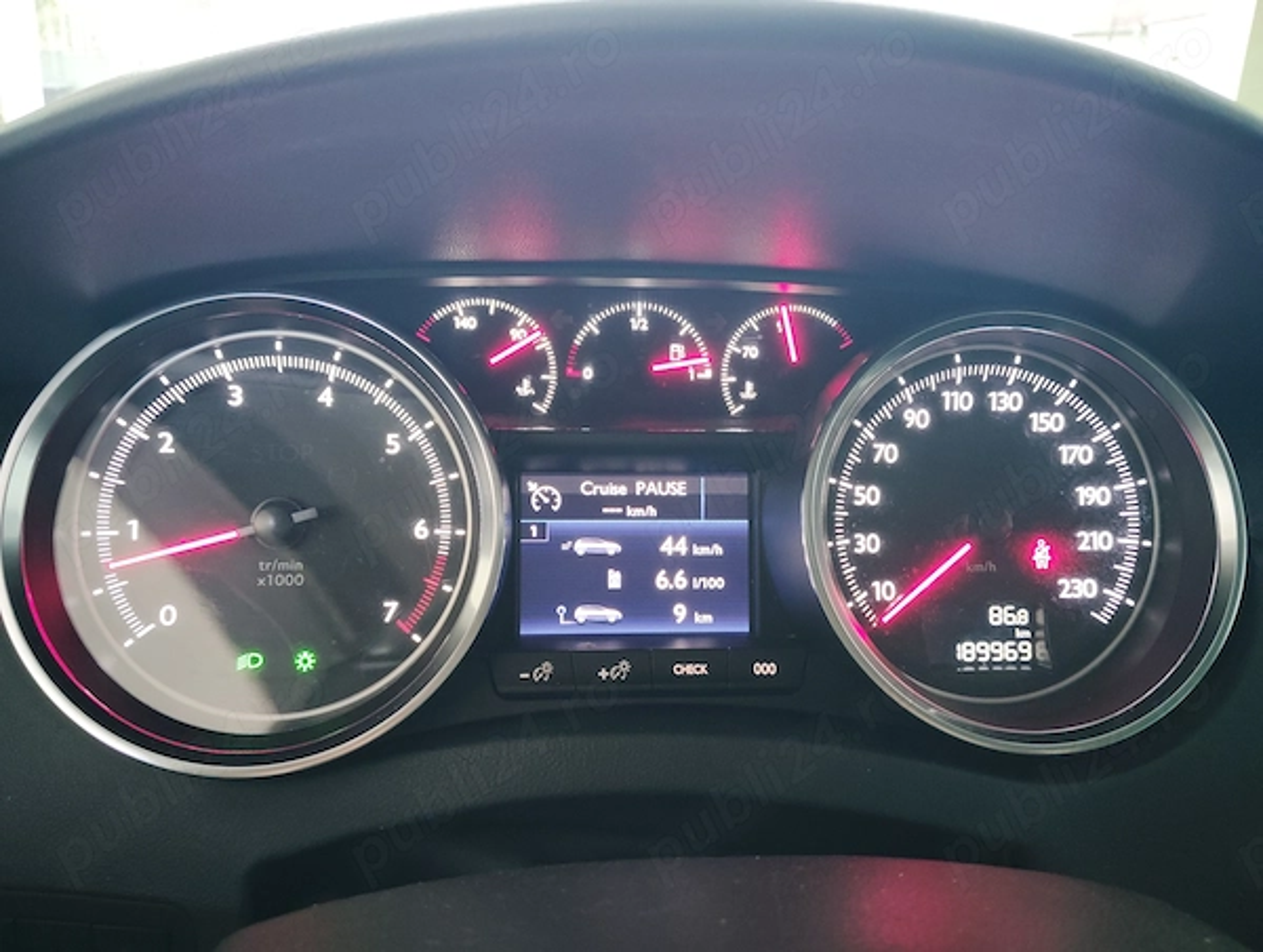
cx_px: 632
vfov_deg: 49.9
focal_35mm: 28
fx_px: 1023
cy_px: 476
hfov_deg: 63.4
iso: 1352
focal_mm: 4.22
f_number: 1.8
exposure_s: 1/33.3
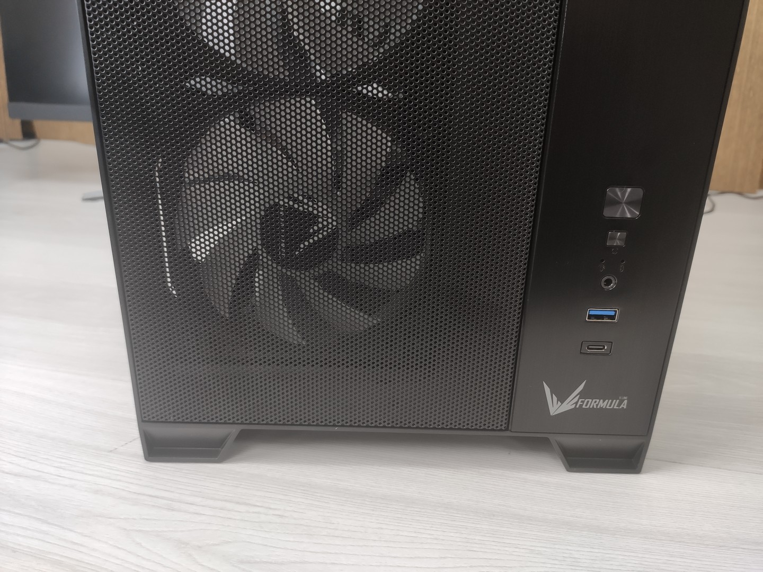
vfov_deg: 53.1
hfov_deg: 67.3
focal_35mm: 26
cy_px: 286
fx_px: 573
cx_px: 382
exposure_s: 1/50
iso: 193
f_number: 1.75
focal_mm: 4.77
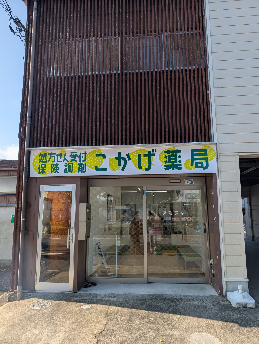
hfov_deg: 56.9
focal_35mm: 24
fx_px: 239
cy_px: 172
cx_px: 130
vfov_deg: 71.5
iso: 17
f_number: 1.68
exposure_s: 1/790
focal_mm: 6.9
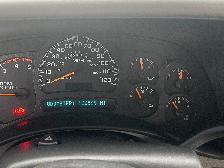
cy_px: 92
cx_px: 79
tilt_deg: -31.1
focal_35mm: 38
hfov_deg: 48.3
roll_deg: -2.8
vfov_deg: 37.7
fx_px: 246
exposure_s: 1/60
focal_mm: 4.2
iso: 500
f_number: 1.6
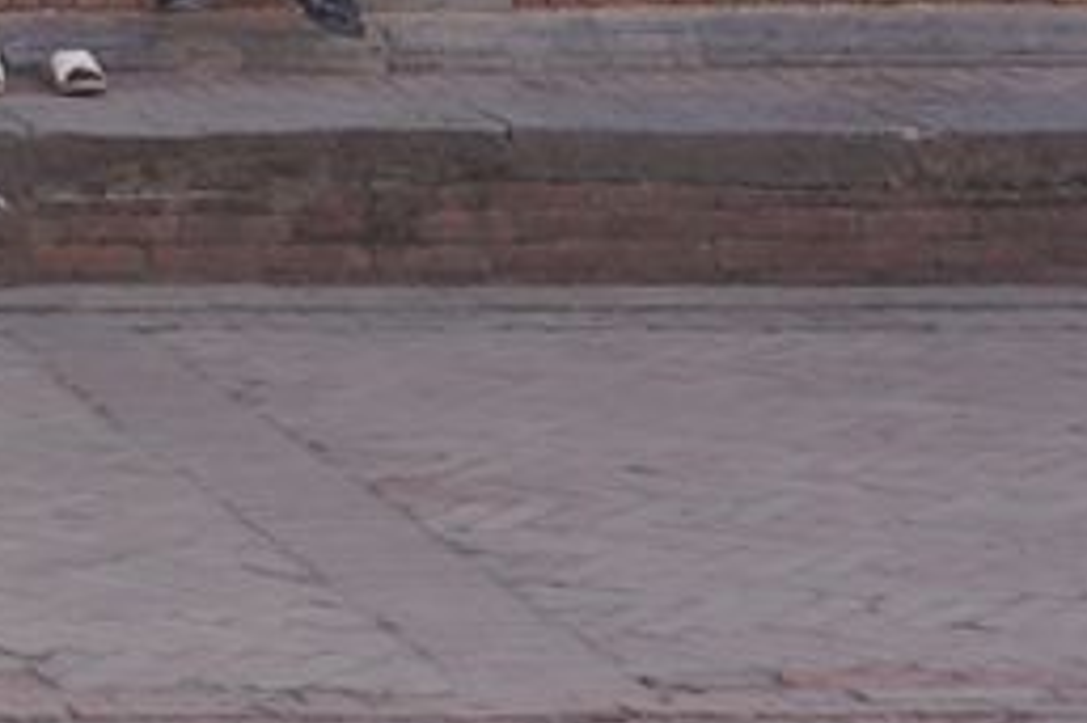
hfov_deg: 10.0
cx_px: -1282
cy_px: -1260
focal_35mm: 187
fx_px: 5643
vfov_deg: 6.8
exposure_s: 1/100
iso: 100
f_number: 8
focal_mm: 24
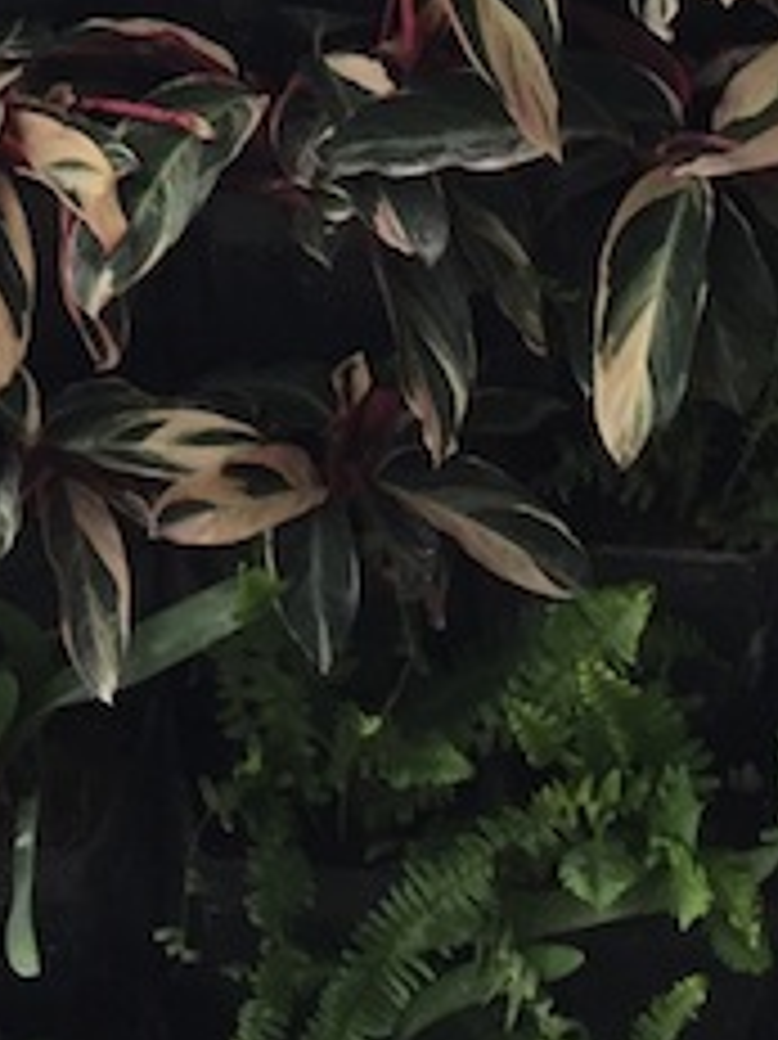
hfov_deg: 11.0
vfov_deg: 13.7
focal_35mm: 134
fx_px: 4019
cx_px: 0
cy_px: -574
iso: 40
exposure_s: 1/60
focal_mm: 4.15
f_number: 2.2
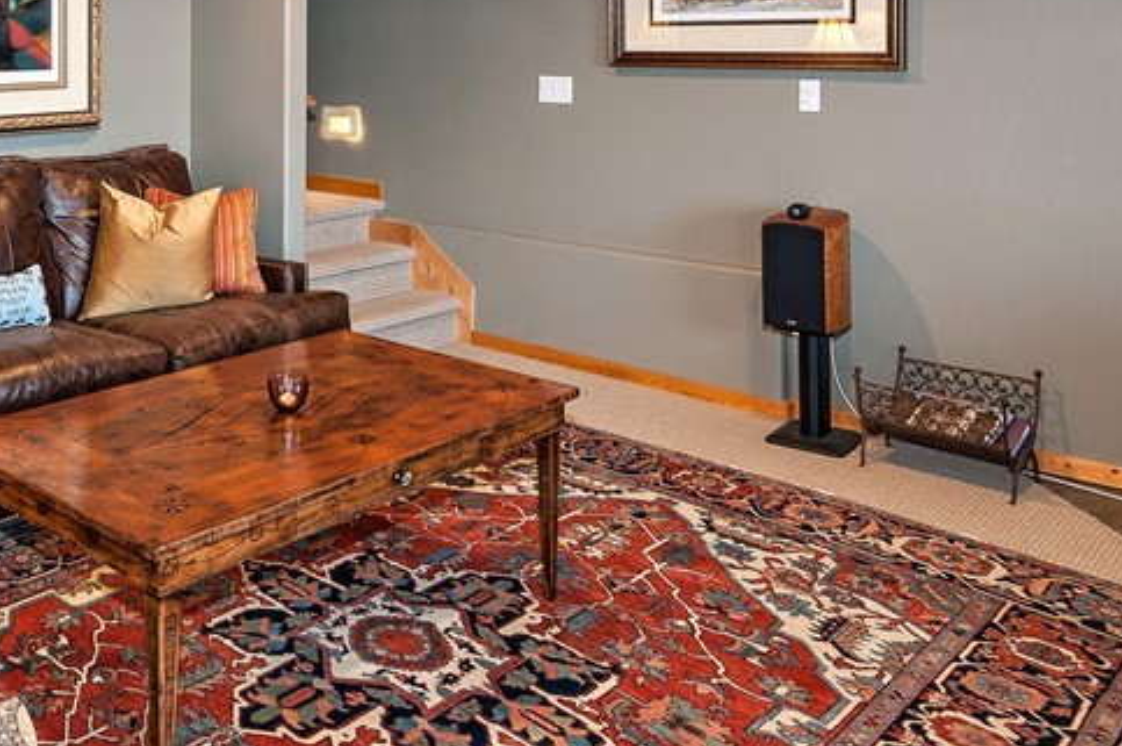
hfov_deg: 50.9
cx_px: 278
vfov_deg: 34.5
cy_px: 62
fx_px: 1121
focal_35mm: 36
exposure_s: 1/4
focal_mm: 16
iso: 200
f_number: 6.3
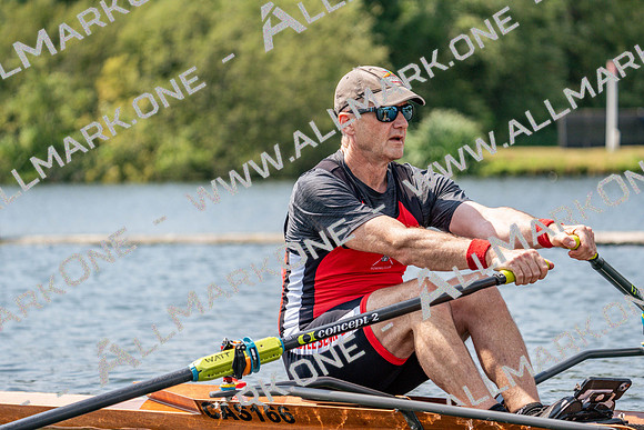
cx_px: 322
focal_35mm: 200
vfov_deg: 6.9
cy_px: 215
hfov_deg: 10.3
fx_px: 3578
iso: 320
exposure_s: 1/1600
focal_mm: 200
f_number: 5.6
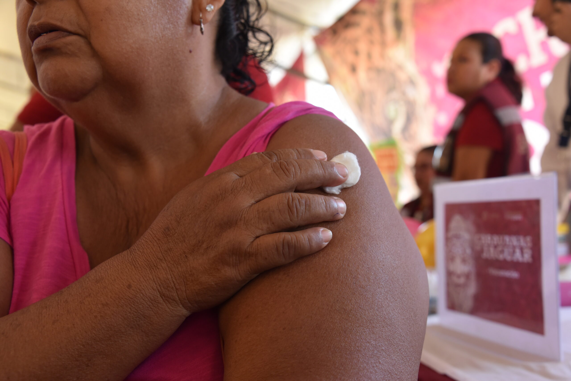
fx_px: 698
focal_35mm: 44
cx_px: 286
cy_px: 190
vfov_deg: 30.5
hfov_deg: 44.5
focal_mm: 44
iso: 1250
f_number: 5.6
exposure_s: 1/125
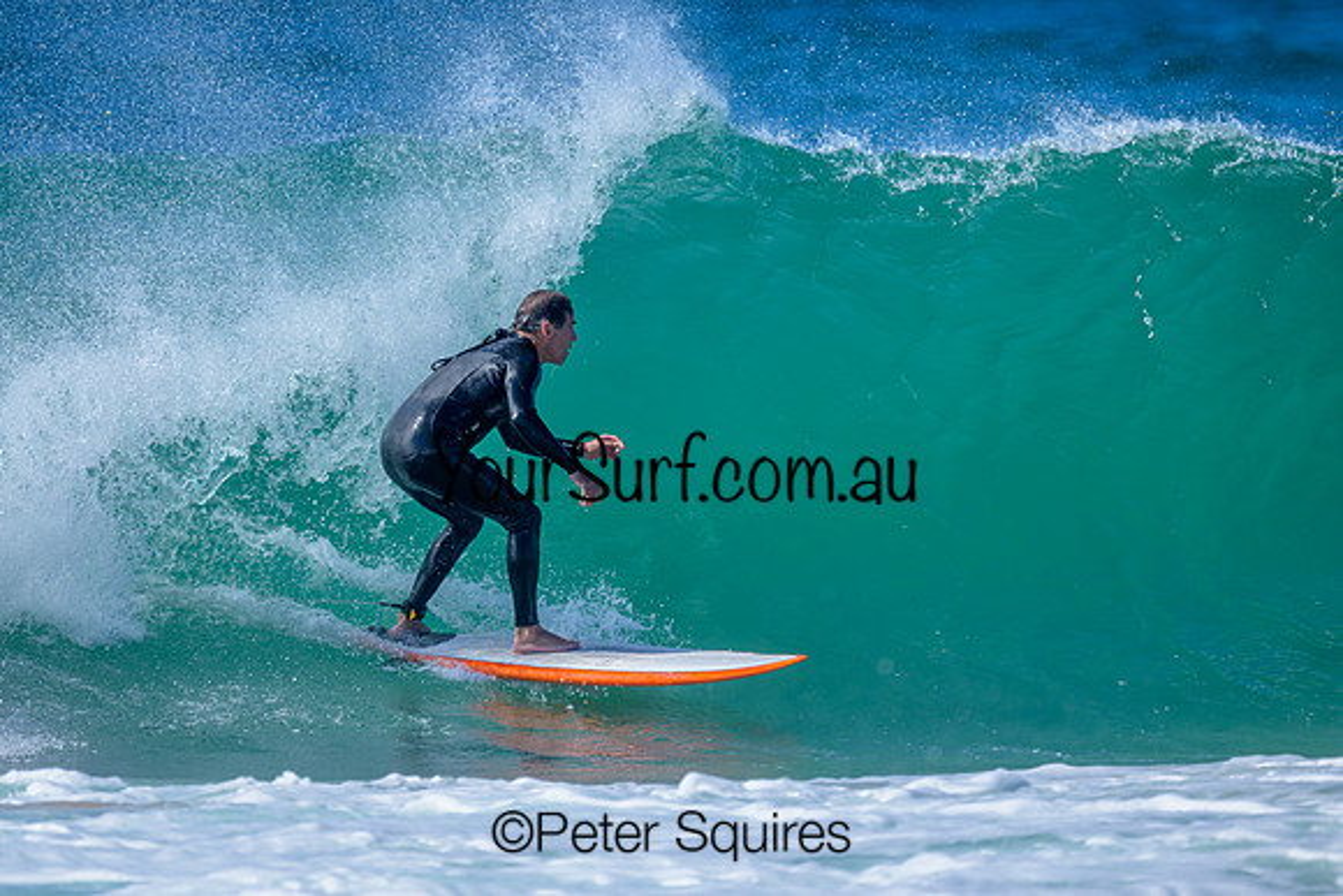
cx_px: 581
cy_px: 429
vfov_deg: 1.5
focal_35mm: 907
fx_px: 33857
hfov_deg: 2.3
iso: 450
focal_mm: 800
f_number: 6.3
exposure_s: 1/2000
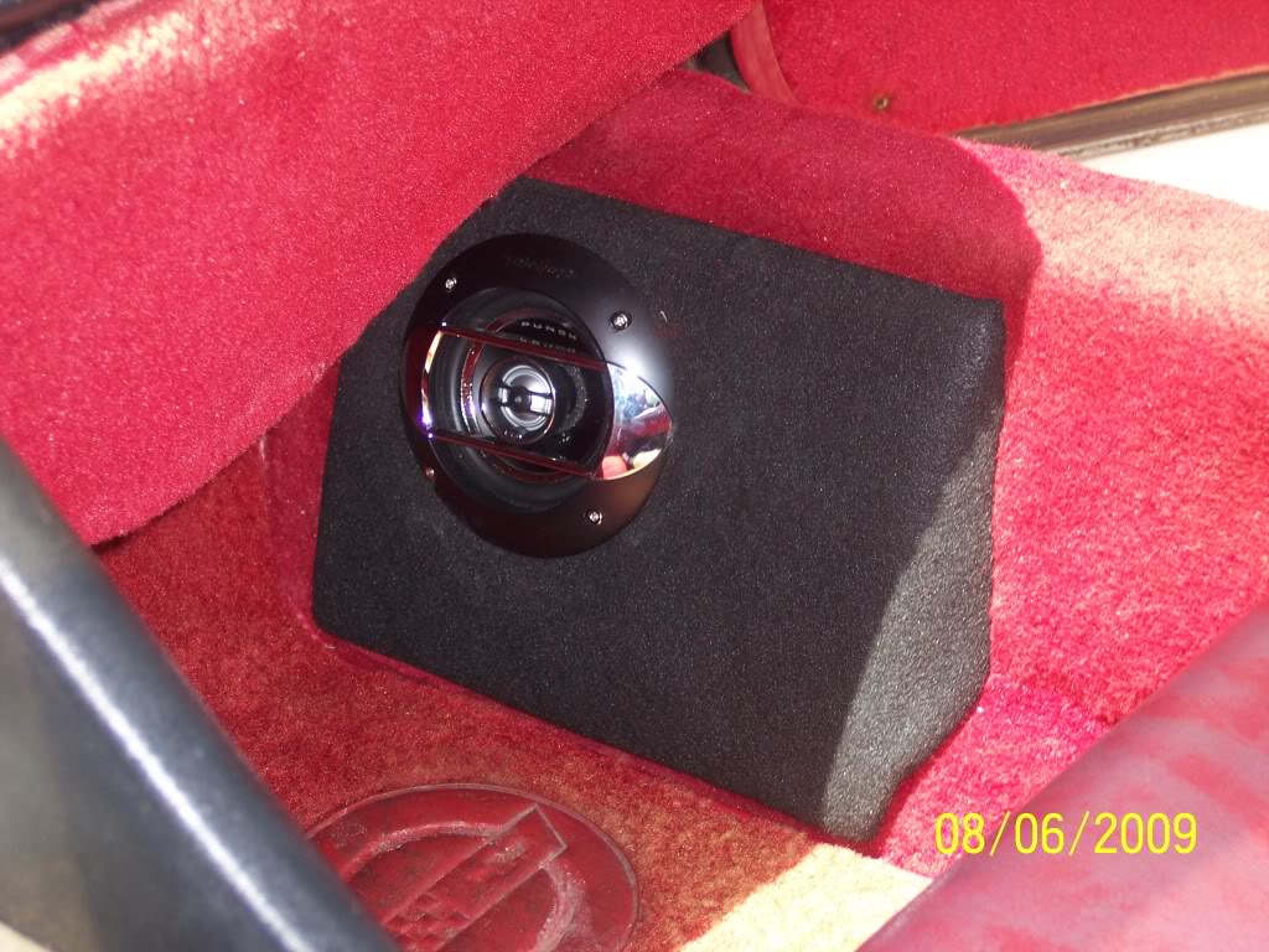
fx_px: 2859
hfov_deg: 25.0
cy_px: 476
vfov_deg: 18.9
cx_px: 634
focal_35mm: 78
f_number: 4
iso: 100
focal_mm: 16
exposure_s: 1/90
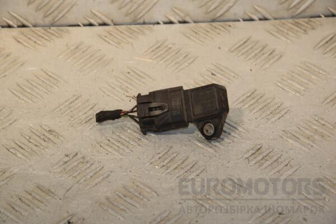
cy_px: 112
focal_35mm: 158
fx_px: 1470
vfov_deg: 8.7
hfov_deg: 13.0
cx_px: 168
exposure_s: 1/200
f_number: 9
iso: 800
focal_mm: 105
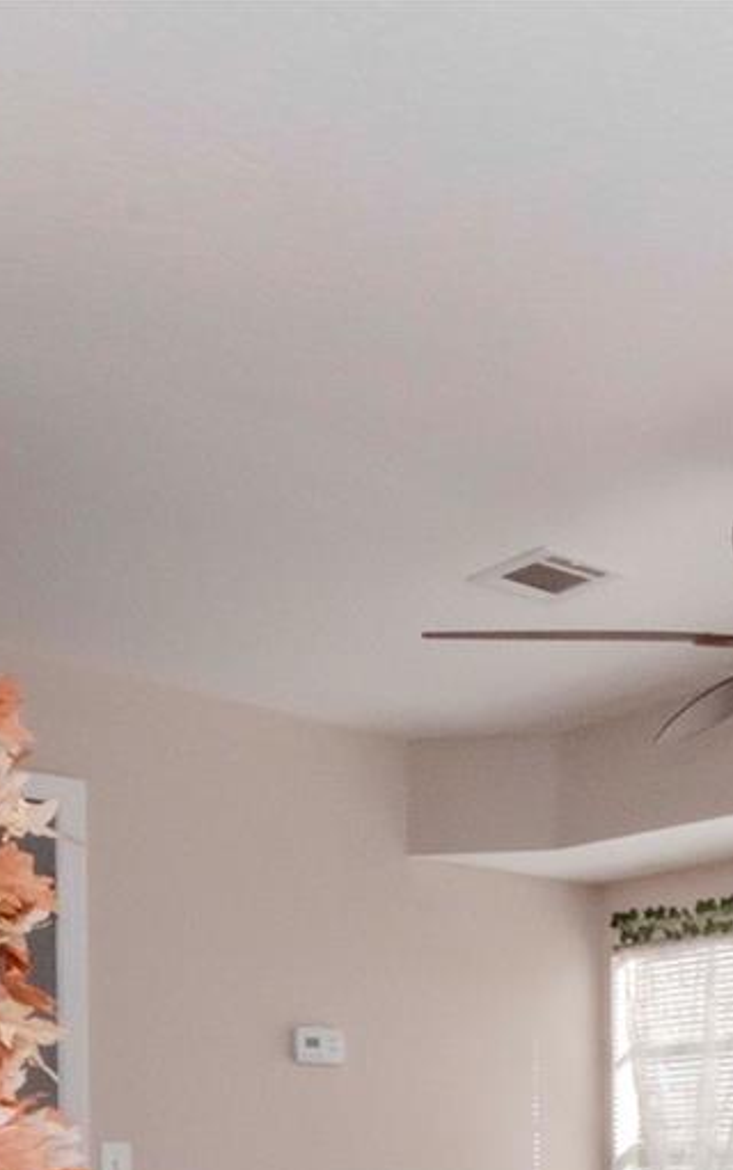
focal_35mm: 53
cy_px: 1216
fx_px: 1679
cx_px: 990
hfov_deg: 21.8
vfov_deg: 34.4
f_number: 22
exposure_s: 1/160
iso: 1000
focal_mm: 11
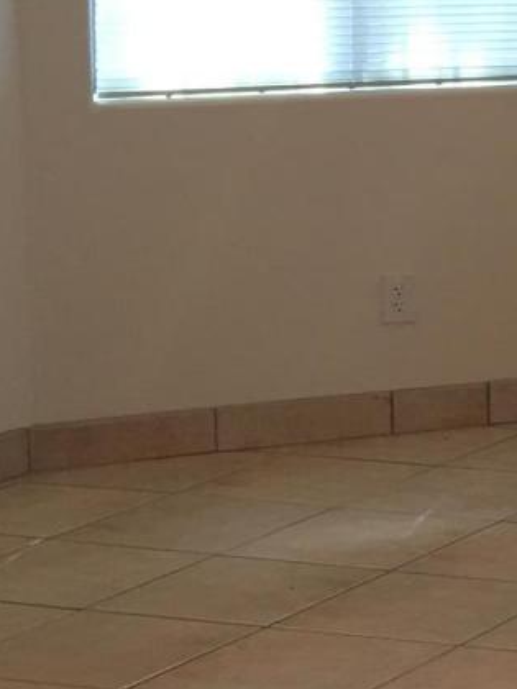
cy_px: 49
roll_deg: +0.1
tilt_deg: -4.1
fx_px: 2748
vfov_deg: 14.1
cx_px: 1174
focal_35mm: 138
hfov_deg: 9.7
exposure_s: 1/15
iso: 25
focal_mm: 4.15
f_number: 2.2
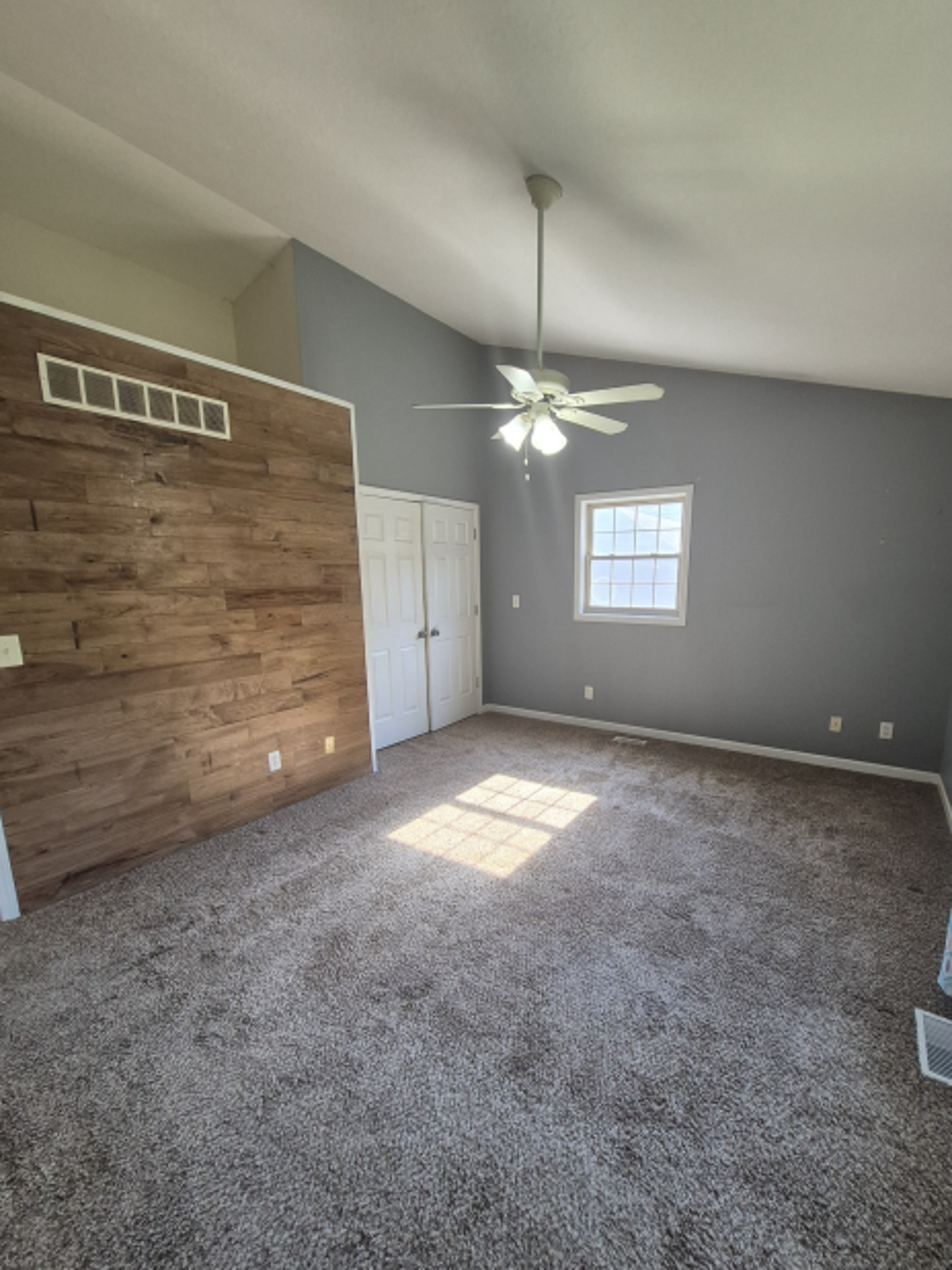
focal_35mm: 14
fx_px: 514
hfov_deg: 85.6
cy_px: 676
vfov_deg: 101.9
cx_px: 501
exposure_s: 1/60
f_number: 2.2
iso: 100
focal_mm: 1.74
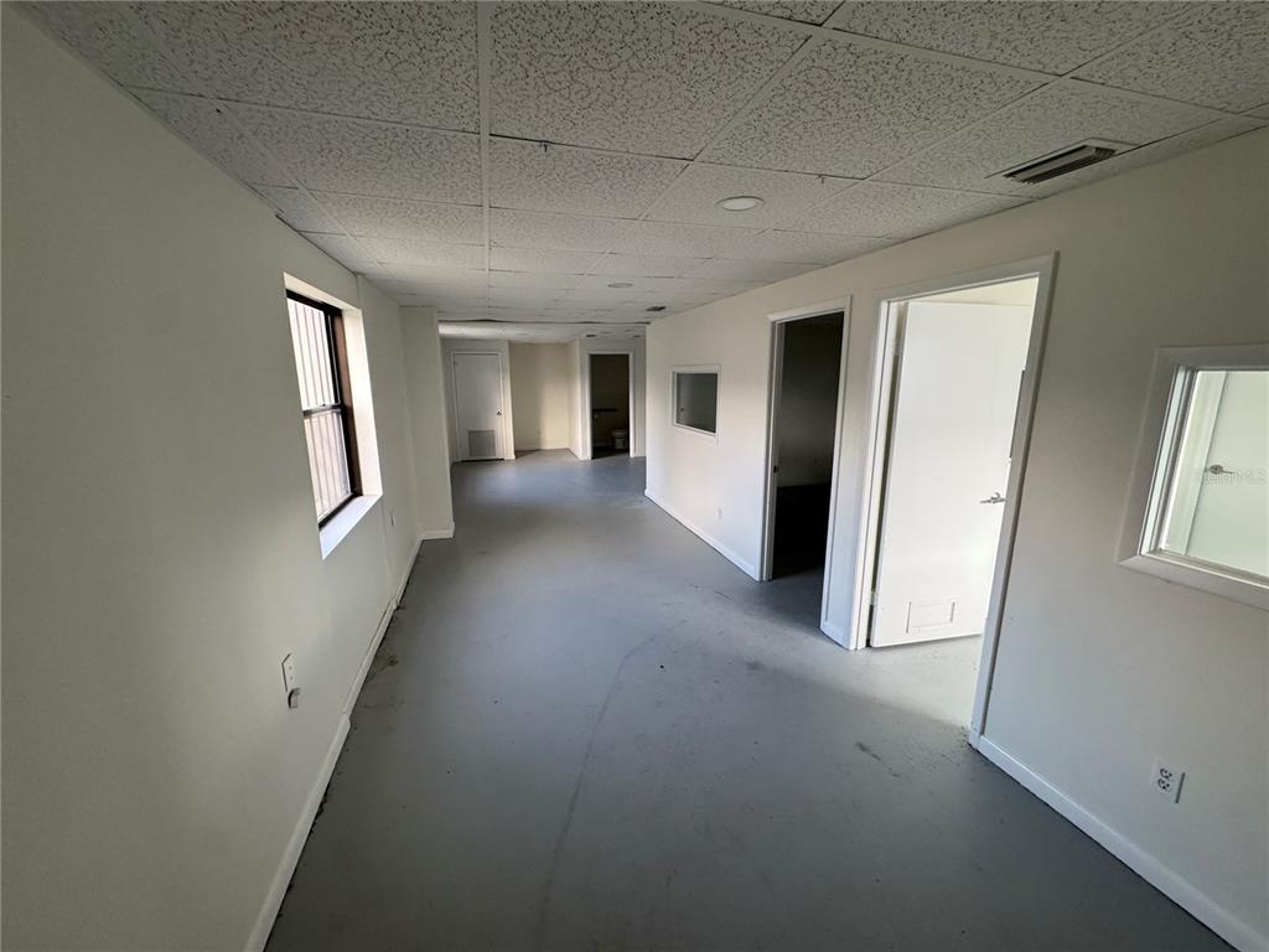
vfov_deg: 85.7
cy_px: 476
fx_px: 513
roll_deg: +0.3
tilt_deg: -11.1
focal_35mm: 14
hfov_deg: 102.1
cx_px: 634
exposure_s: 1/82
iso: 320
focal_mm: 2.22
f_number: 2.2
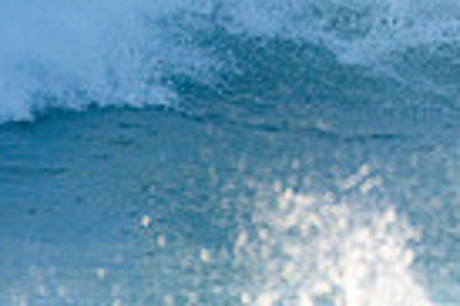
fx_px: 27095
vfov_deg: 0.6
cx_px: 937
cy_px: -76
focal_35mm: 2123
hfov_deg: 1.0
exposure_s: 1/1600
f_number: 5.6
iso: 400
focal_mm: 500
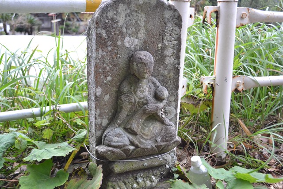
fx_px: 330
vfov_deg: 31.9
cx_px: 142
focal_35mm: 42
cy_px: 94
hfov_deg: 46.4
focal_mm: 28
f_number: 4.5
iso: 1250
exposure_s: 1/60
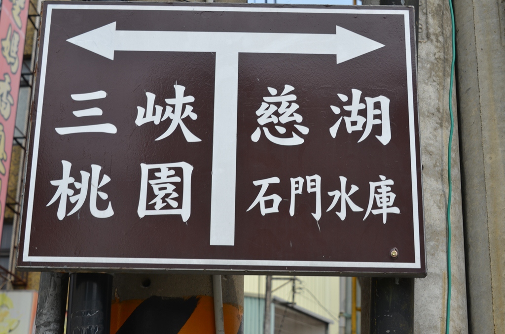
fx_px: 1008
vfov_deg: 18.8
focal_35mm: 72
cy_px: 167
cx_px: 252
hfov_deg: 28.1
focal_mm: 48
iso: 110
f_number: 8
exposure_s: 1/250
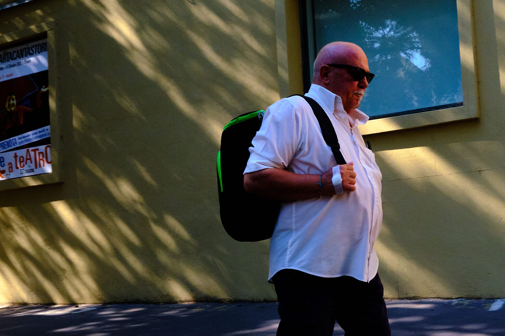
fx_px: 617
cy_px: 190
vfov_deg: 30.5
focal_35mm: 44
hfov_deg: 43.0
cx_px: 384
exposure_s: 1/1000
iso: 2500
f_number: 7.1
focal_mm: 18
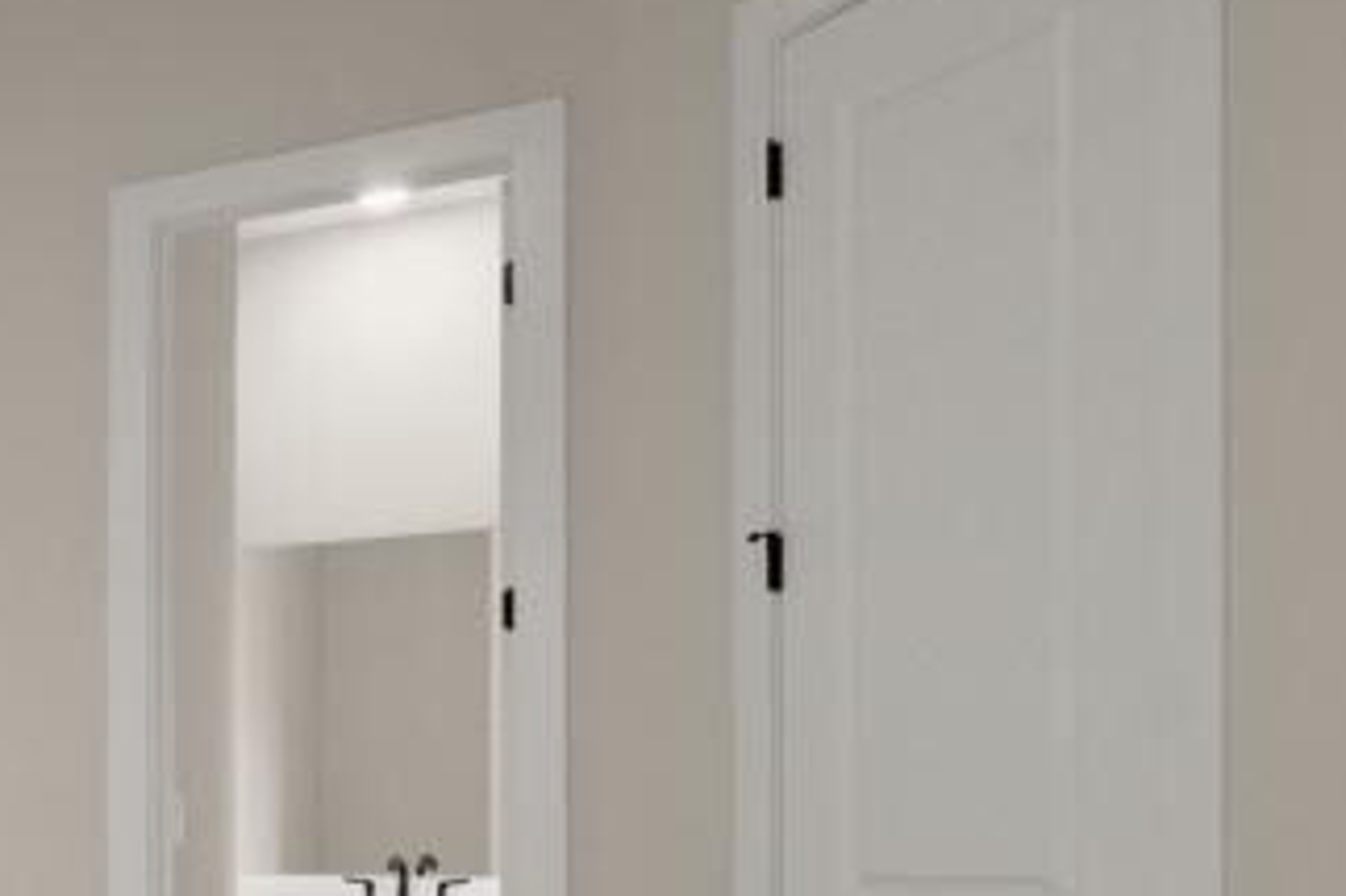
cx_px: -558
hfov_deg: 28.4
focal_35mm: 52
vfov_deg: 25.0
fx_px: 1943
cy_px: 838
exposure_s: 1/6
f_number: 6.3
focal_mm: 14
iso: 640
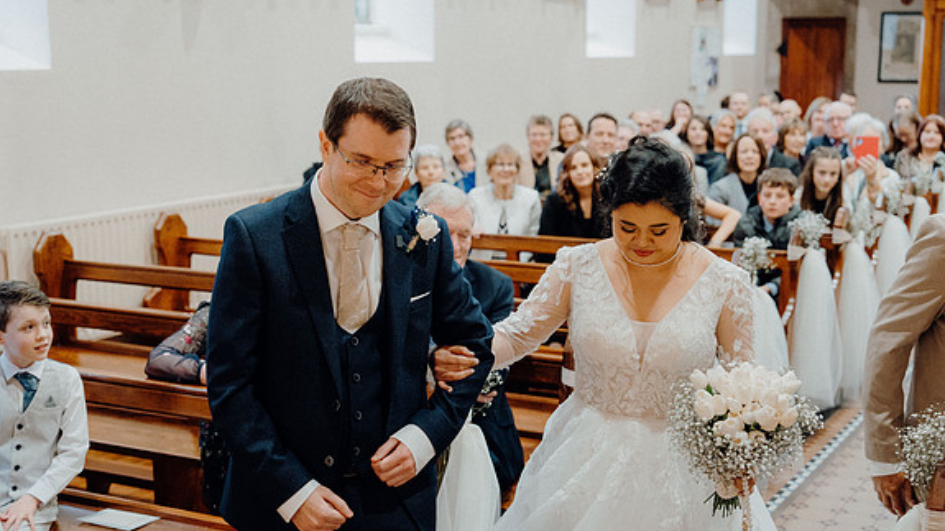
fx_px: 1378
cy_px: 308
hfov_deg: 37.9
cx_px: 475
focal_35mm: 55
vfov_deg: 21.8
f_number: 3.5
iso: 4000
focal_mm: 52
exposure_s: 1/160
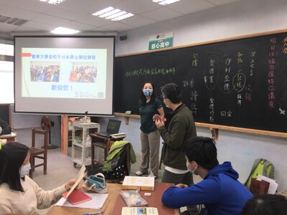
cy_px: 108
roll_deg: -3.5
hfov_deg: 61.7
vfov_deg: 48.2
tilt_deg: -1.9
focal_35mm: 29
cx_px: 144
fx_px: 240
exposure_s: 1/40
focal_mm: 4.15
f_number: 2.2
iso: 32
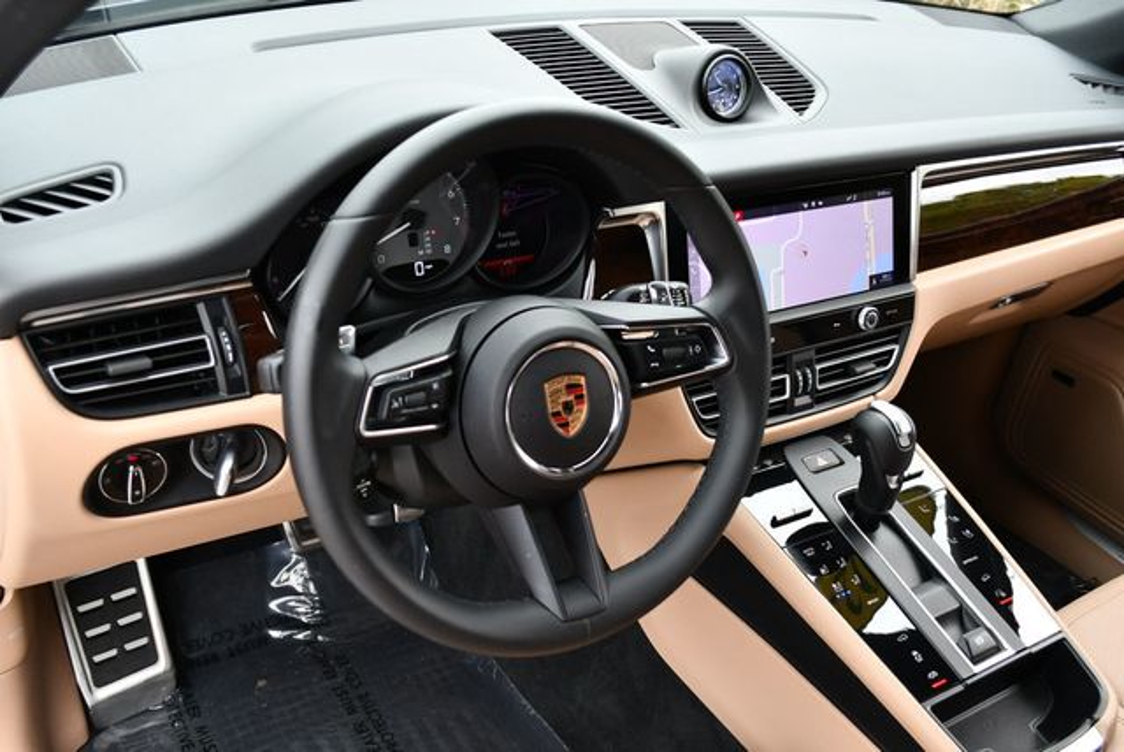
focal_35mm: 36
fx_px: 1125
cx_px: 562
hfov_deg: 53.1
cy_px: 376
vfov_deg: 36.9
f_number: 3.5
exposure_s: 1/250
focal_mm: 18
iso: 400
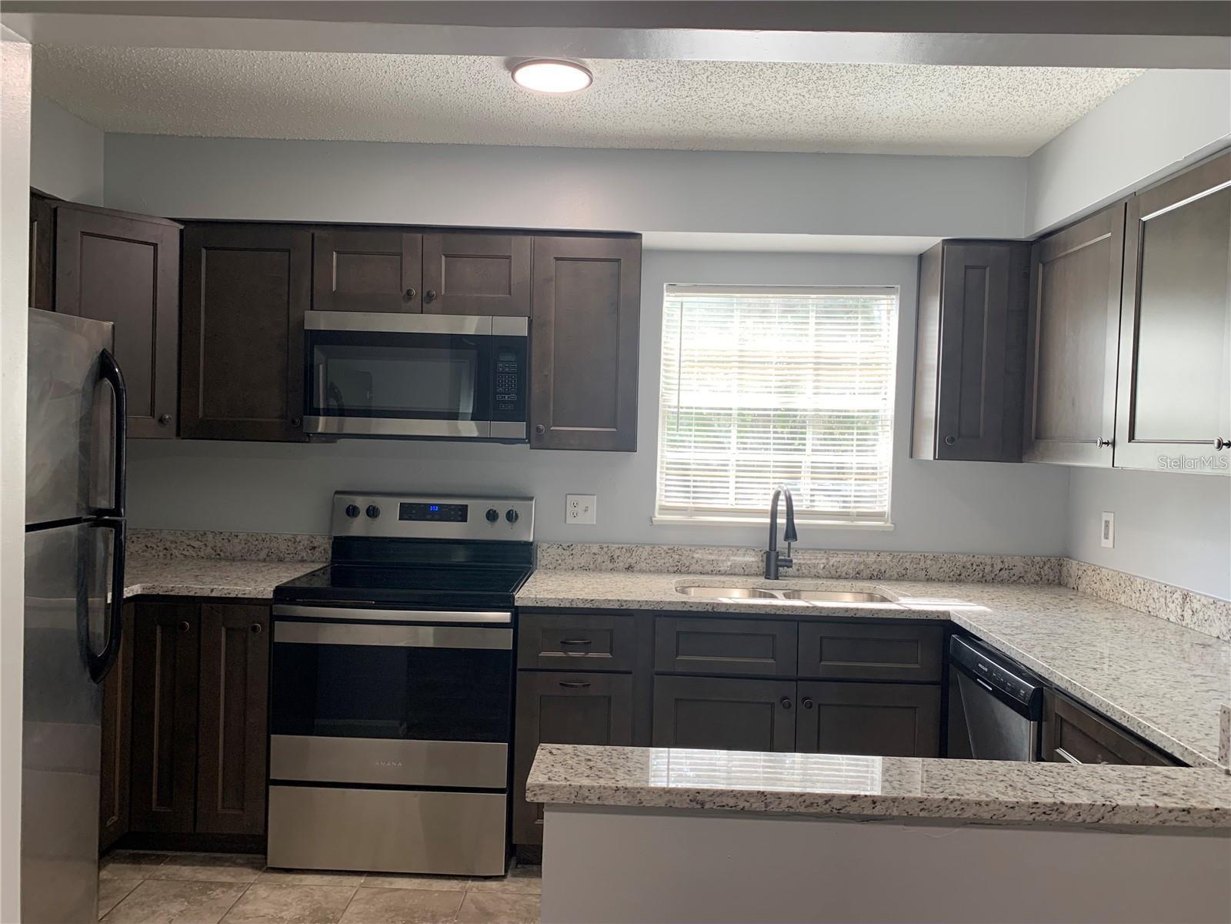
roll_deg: -1.5
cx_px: 616
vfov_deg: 53.1
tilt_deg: -4.0
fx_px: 925
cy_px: 462
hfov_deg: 67.3
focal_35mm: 26
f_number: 1.8
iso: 80
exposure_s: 1/121
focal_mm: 4.25
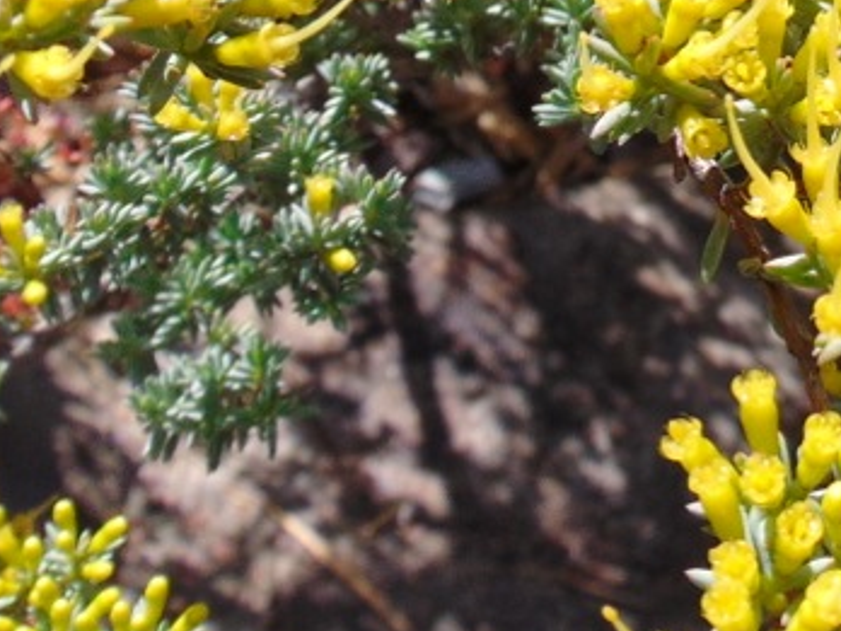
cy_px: -230
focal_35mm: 92
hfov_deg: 20.5
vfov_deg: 15.2
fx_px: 2235
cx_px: 882
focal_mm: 4.5
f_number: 7.7
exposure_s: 1/200
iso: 80
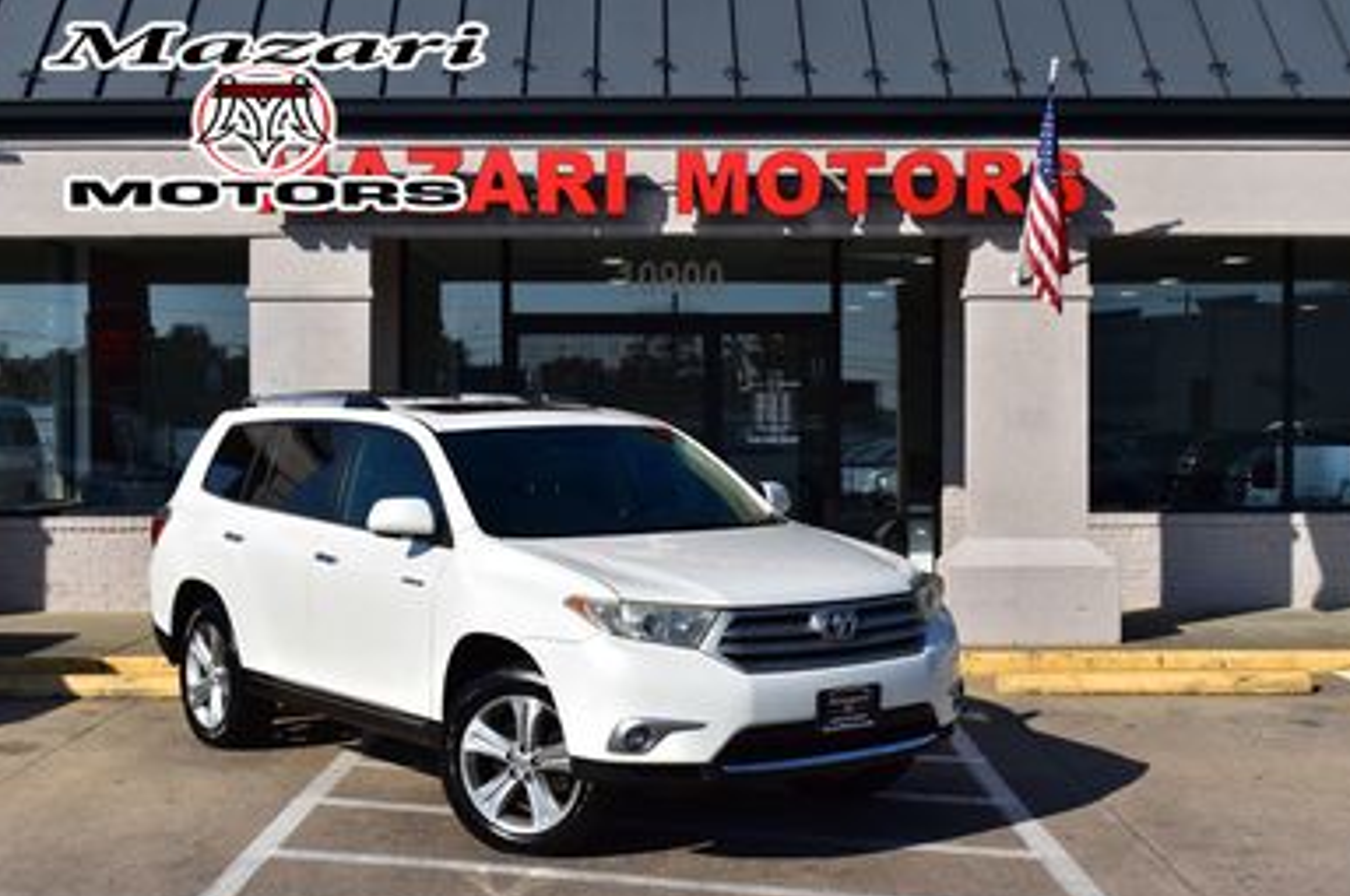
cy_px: 460
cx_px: 700
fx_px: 1873
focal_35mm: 50
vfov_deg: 26.9
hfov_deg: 39.6
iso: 200
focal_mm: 32
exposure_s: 1/500
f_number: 11
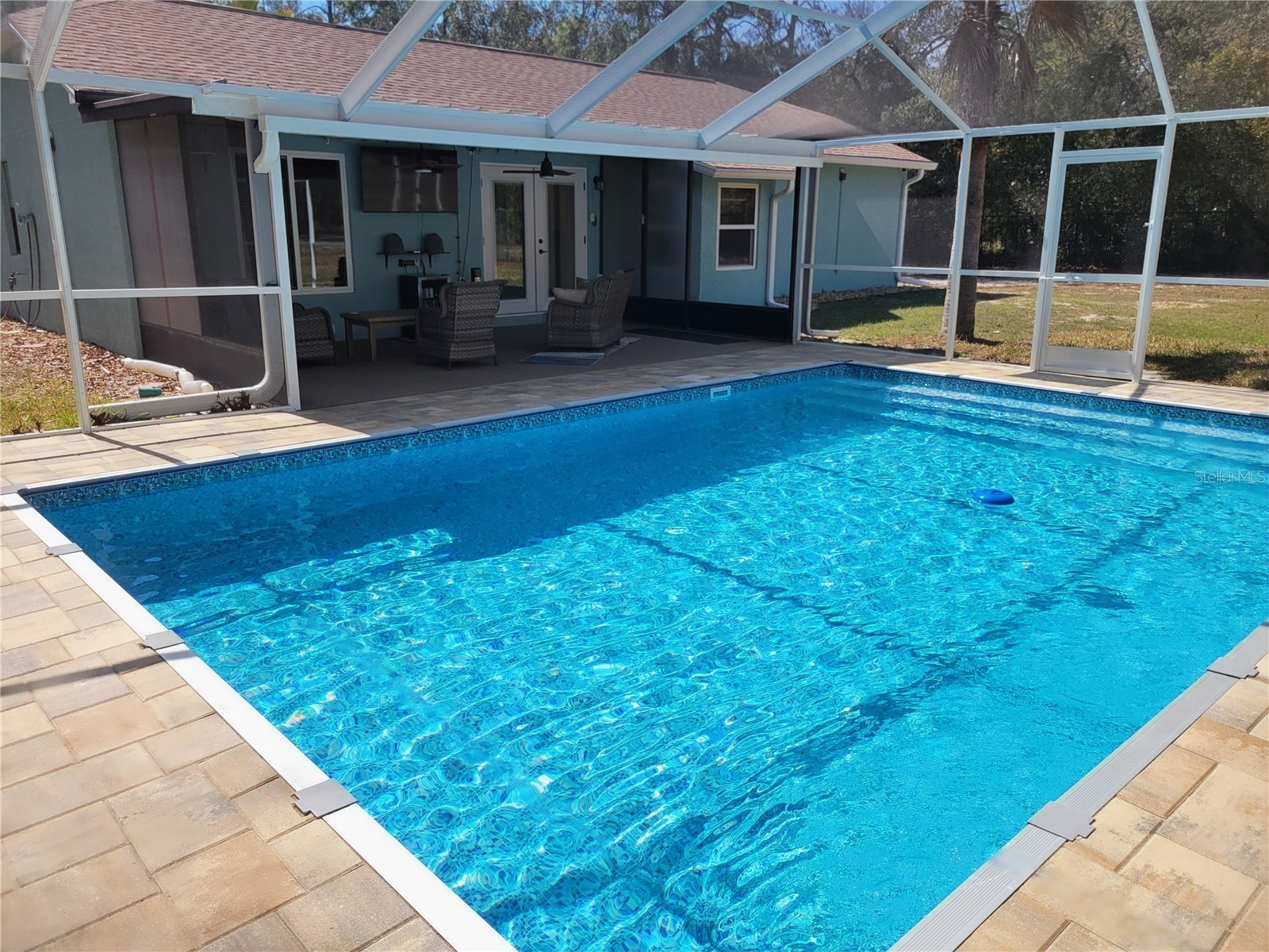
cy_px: 476
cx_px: 634
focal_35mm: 26
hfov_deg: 67.3
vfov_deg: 53.1
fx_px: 953
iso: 40
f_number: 1.8
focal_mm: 5.4
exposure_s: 1/1429
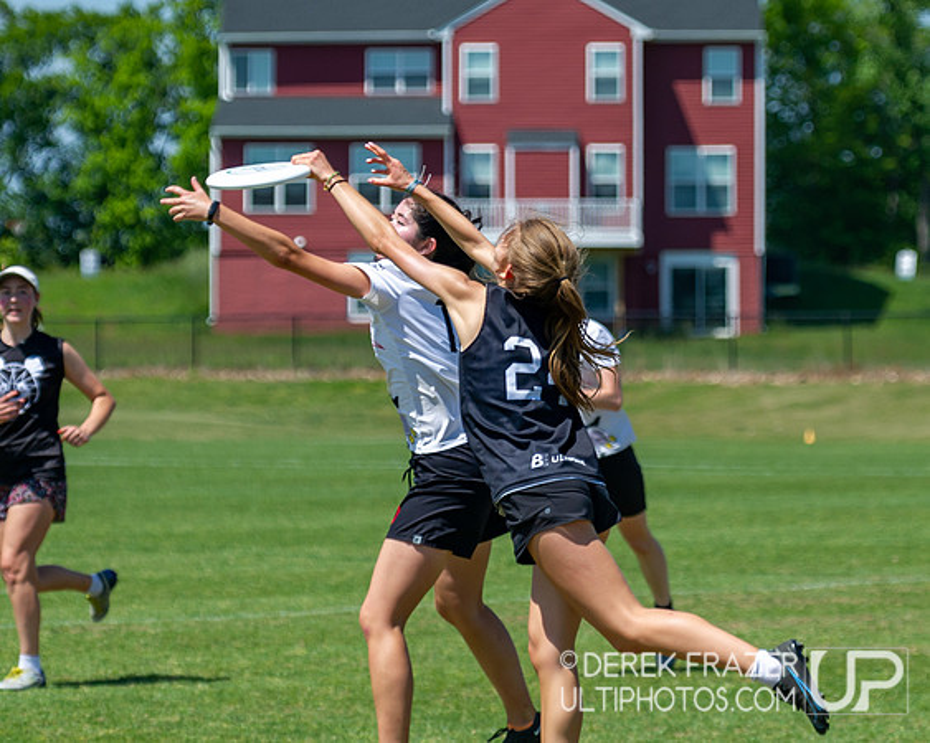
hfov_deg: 7.8
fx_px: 6801
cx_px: 572
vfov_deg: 6.3
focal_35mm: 247
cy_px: 302
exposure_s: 1/2000
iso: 220
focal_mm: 135
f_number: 4
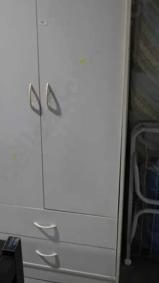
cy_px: 101
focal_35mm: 40
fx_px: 300
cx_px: 64
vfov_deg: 49.8
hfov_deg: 29.6
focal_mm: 14
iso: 200
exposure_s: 1/80
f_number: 3.5
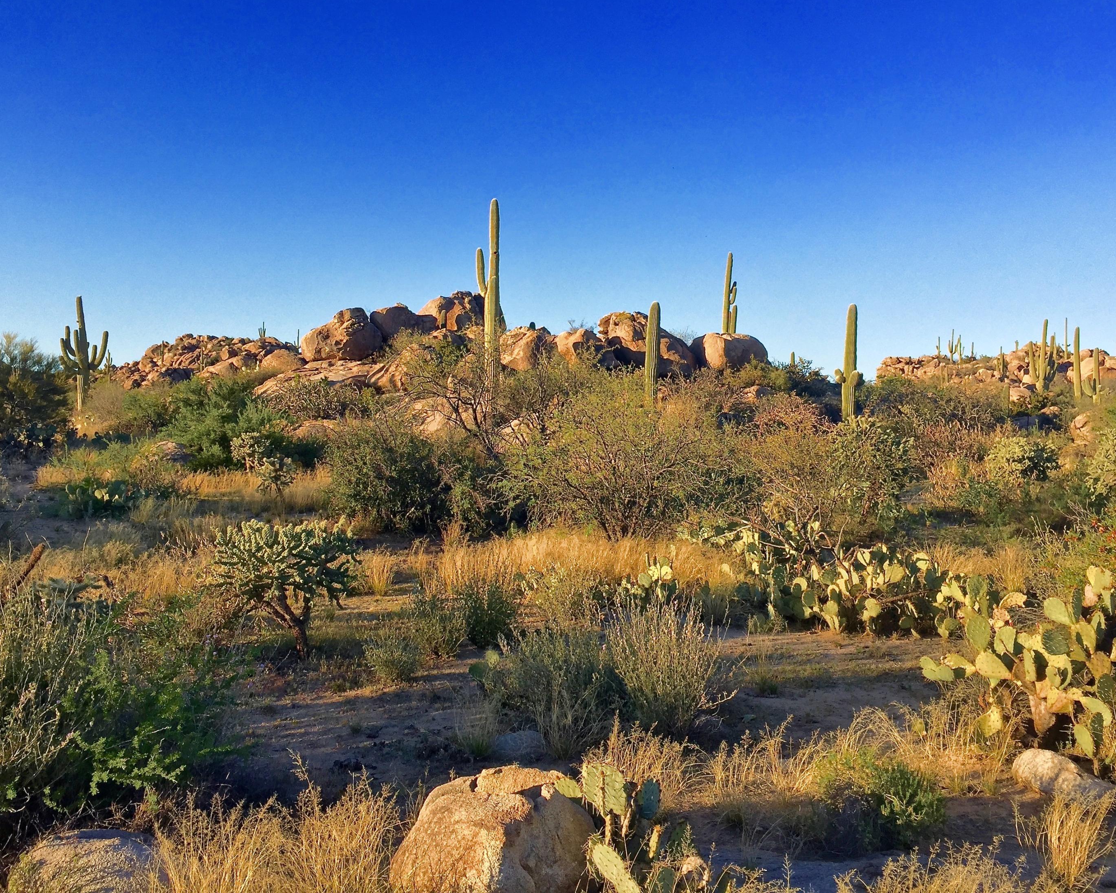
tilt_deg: +0.1
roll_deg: -1.6
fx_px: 1024
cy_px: 435
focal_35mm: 31
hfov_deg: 57.2
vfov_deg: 47.1
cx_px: 552
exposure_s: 1/842
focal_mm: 4.15
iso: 32
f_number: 2.2
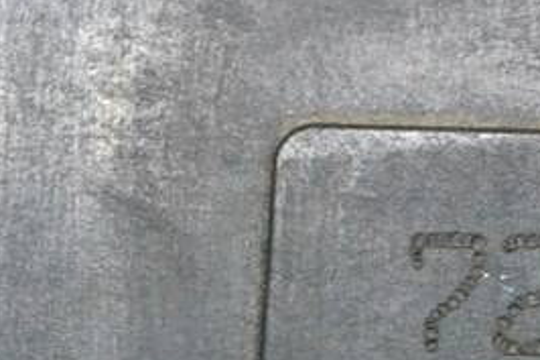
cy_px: 296
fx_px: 4766
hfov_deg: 6.3
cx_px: 1023
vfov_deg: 4.3
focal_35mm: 318
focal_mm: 55
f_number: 9
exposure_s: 1/160
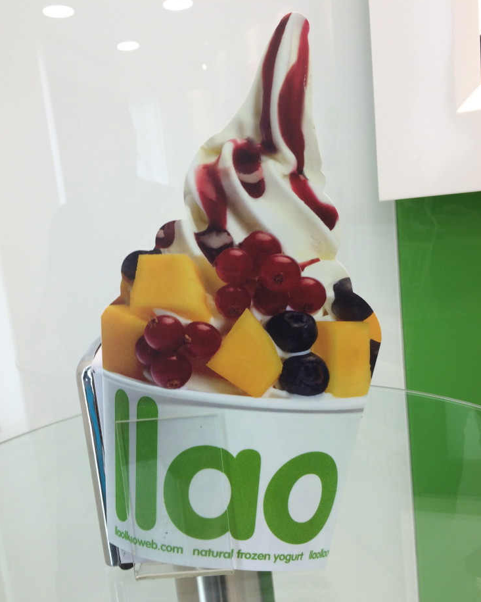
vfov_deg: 55.6
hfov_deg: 45.8
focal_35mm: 32
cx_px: 240
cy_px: 316
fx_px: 569
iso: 40
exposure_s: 1/60
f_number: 2.2
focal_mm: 4.12
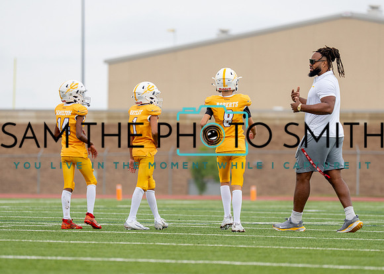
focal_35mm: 322
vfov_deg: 4.5
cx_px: 212
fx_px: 3516
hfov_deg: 6.3
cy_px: 158
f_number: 2.8
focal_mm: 200
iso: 500
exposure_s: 1/2000
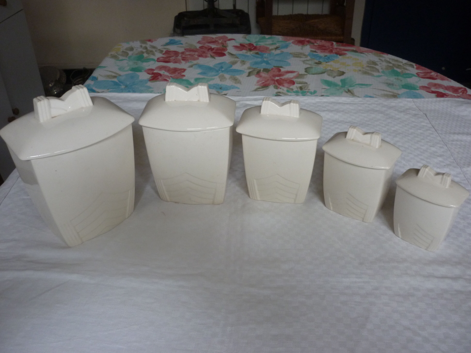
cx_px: 236
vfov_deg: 42.9
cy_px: 176
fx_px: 449
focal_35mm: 33
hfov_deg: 55.4
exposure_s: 1/30
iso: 200
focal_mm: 5.5
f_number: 2.8
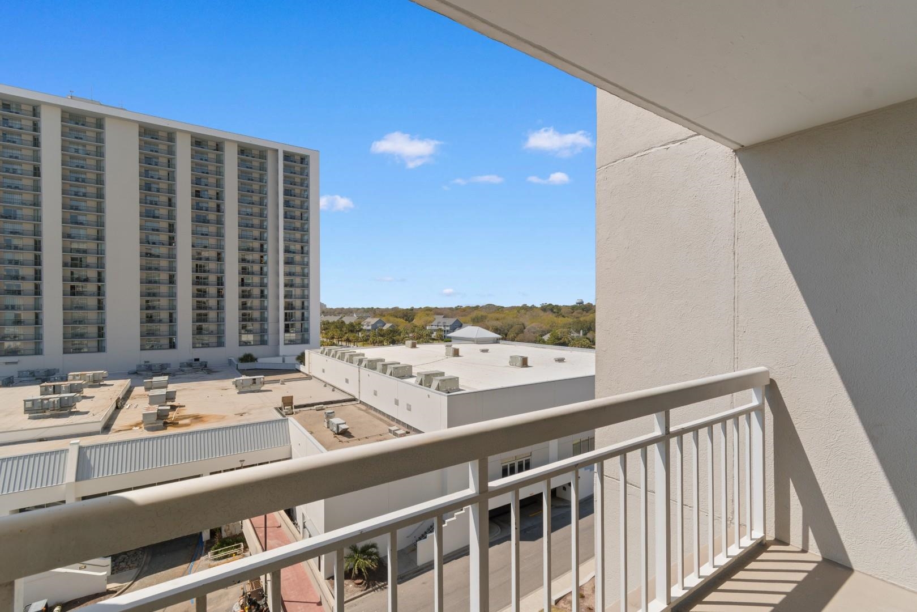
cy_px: 306
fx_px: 382
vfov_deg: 77.3
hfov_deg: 100.4
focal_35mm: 15
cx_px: 458
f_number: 8
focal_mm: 10
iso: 100
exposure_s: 1/200
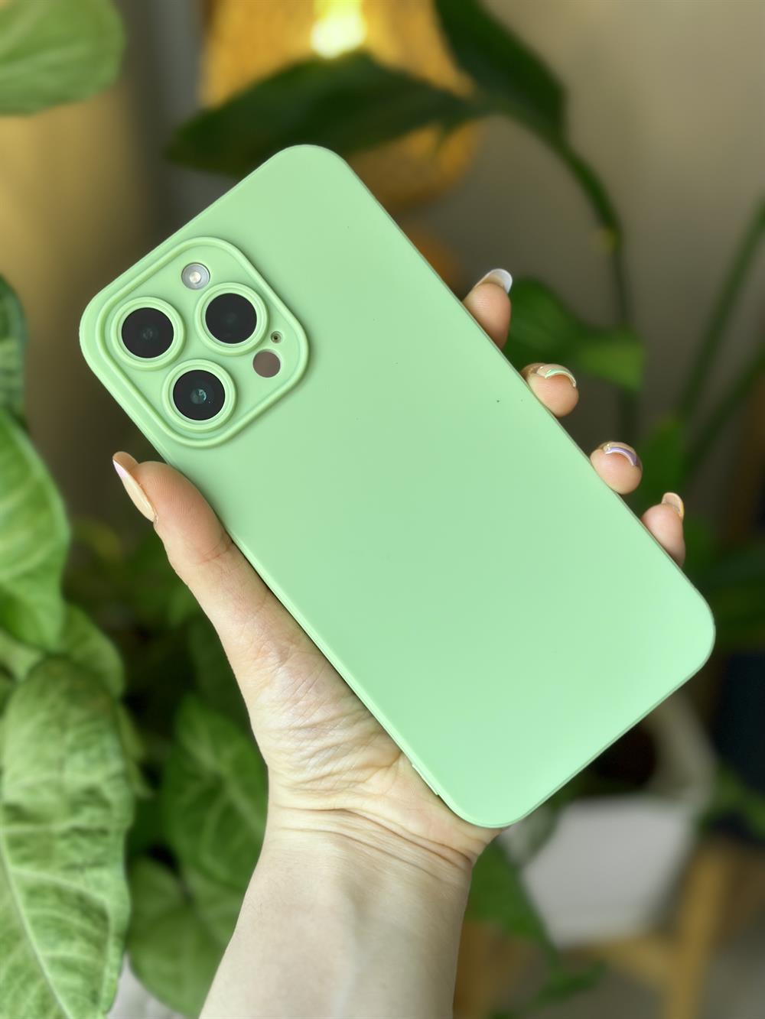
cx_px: 382
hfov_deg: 30.3
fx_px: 1414
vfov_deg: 39.7
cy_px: 510
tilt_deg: -37.4
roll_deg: +2.0
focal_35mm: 48
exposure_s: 1/141
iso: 64
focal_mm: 6.86
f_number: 1.78
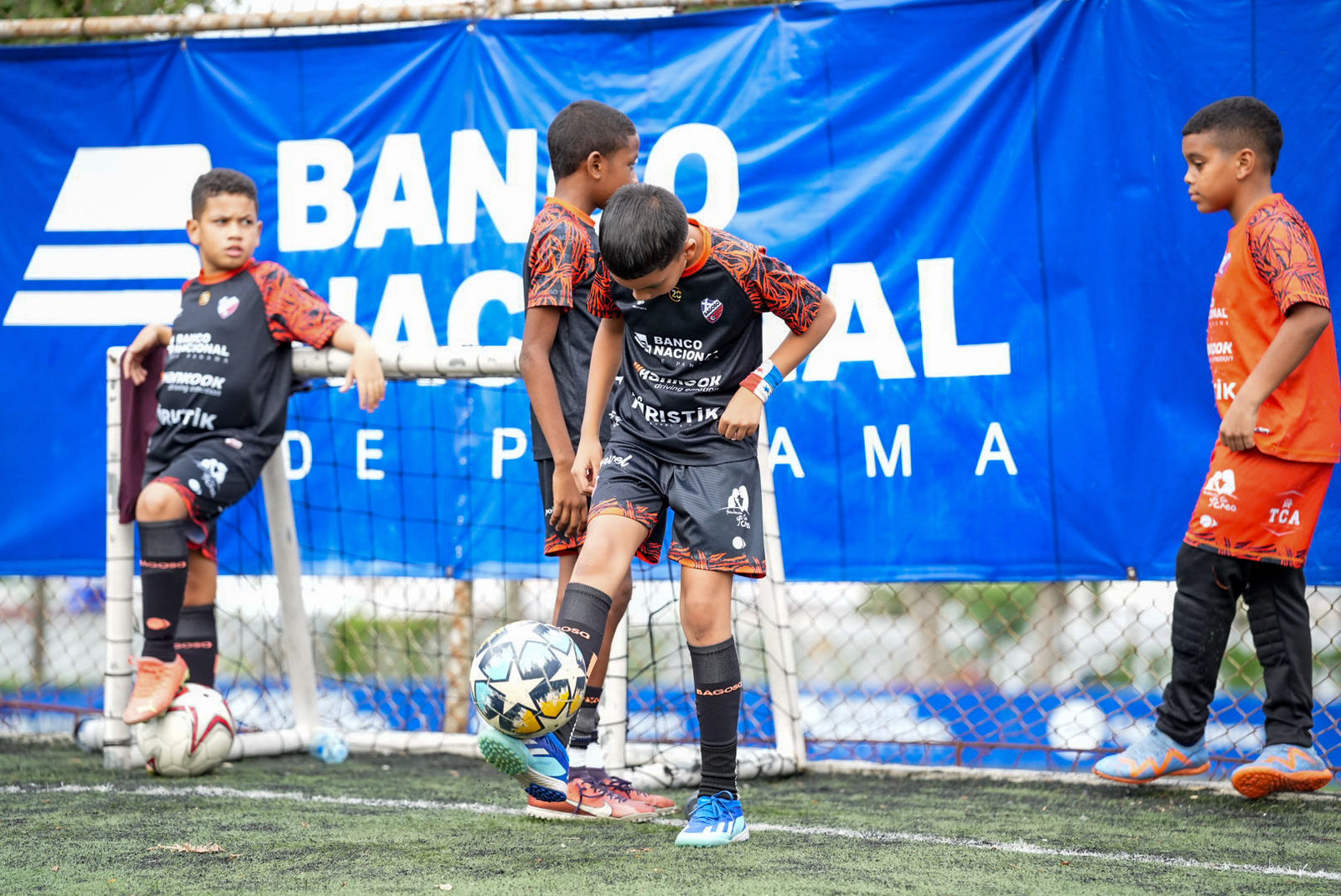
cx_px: 670
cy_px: 448
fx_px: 5110
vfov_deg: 10.0
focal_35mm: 137
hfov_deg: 15.0
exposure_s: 1/1000
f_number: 2.8
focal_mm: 137.1
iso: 1600
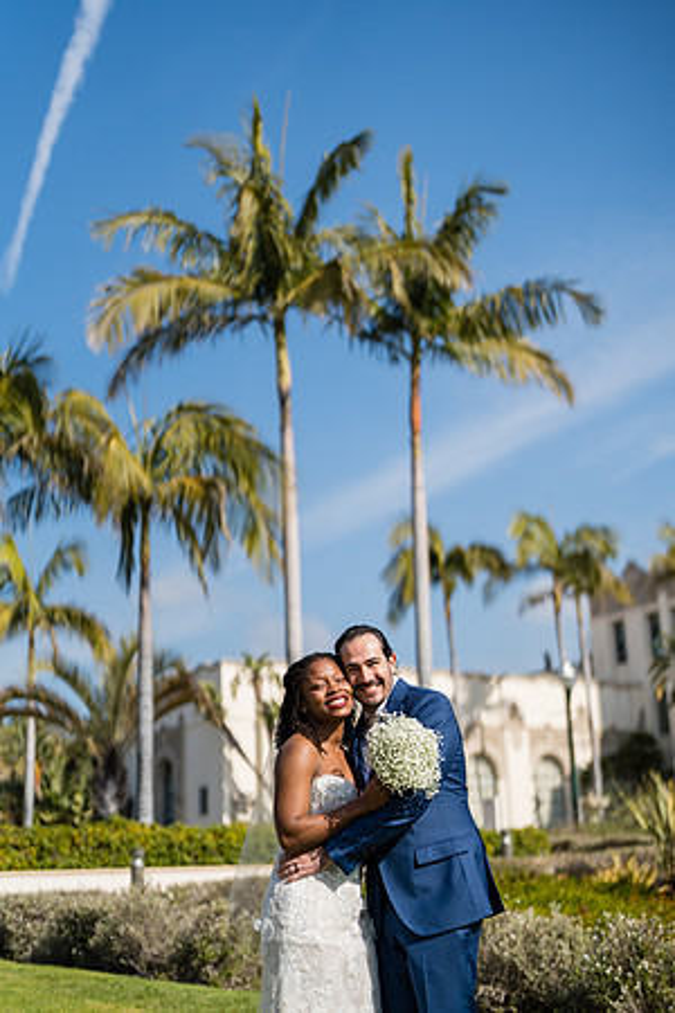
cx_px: 338
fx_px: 1406
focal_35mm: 50
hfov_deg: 27.0
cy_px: 506
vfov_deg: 39.6
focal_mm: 50
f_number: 1.2
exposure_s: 1/8000
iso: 100
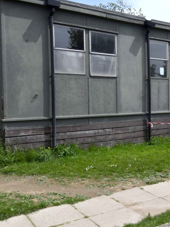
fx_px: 288
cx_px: 142
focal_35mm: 44
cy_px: 103
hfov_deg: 31.8
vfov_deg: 42.9
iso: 1000
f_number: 13
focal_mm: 14
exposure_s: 1/640
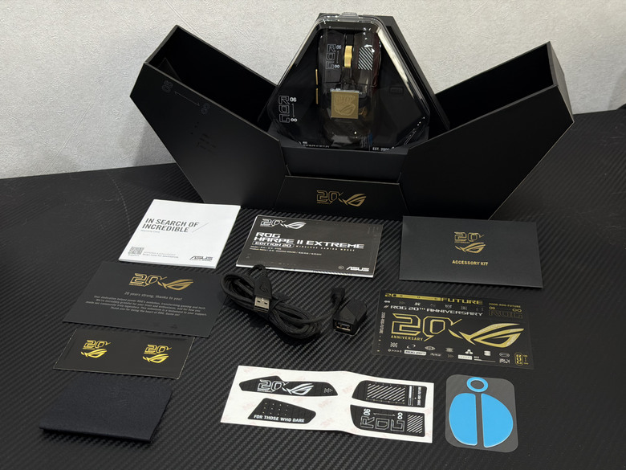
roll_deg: +0.7
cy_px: 235
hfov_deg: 39.7
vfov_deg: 30.3
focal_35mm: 48
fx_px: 868
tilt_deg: -32.4
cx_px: 313
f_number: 1.78
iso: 200
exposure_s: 1/40
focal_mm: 6.76
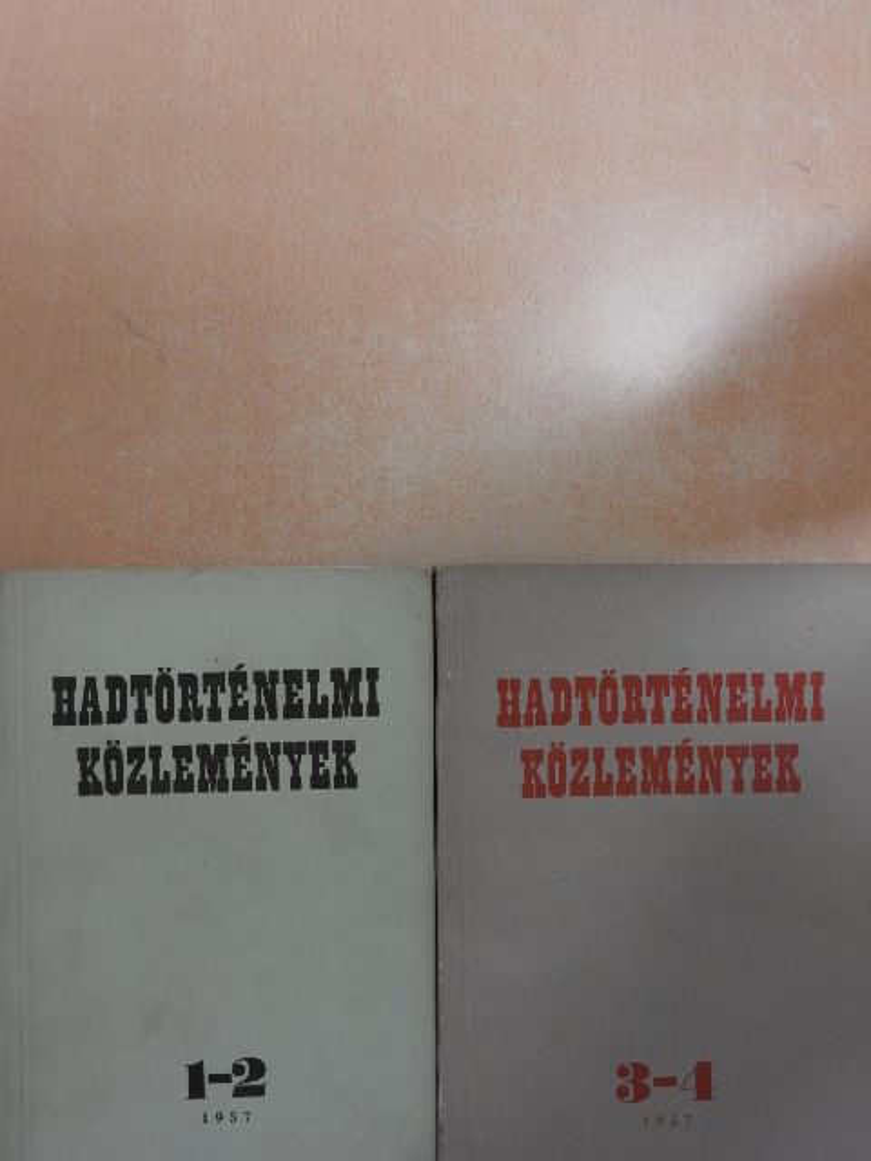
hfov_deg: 40.7
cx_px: 436
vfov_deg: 52.6
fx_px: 1174
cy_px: 580
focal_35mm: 35
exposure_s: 1/20
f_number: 3.8
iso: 400
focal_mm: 6.3
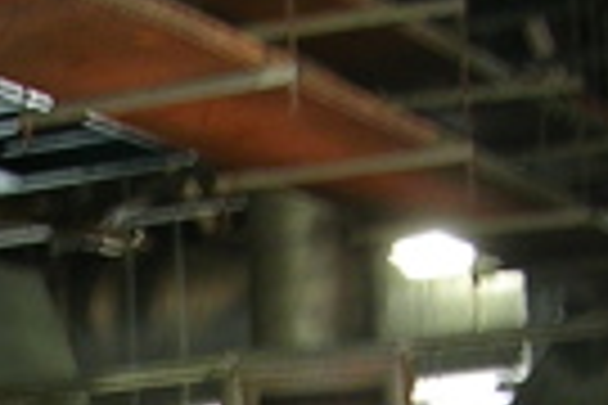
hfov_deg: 10.8
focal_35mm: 187
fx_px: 3158
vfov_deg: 7.0
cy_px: 922
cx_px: -81
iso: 50
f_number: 2.8
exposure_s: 1/6.2
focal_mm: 5.8
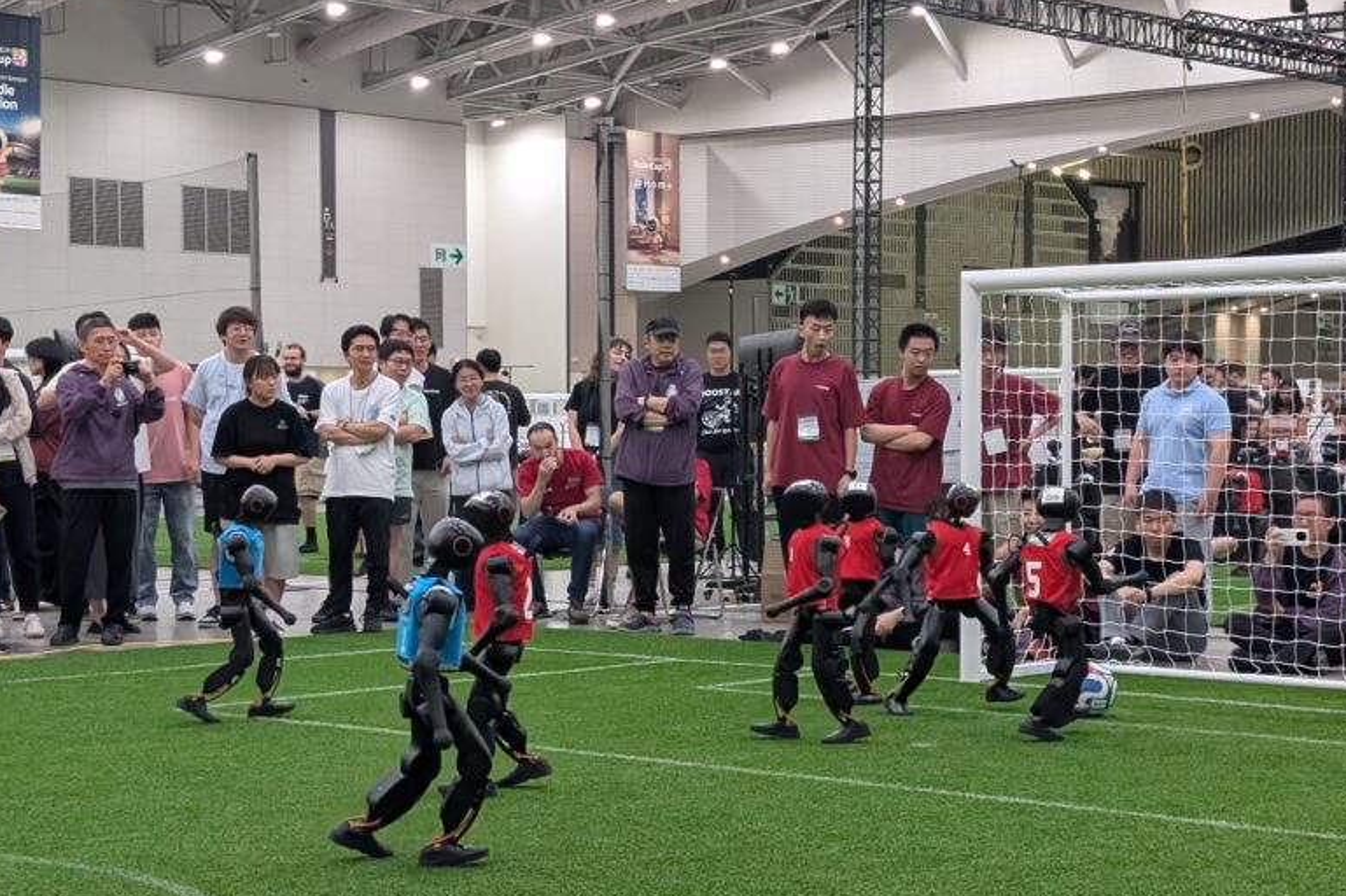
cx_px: 684
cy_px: 545
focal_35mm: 68
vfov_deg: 20.0
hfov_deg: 29.7
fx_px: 2541
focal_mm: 6.9
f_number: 1.68
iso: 577
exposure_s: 1/447
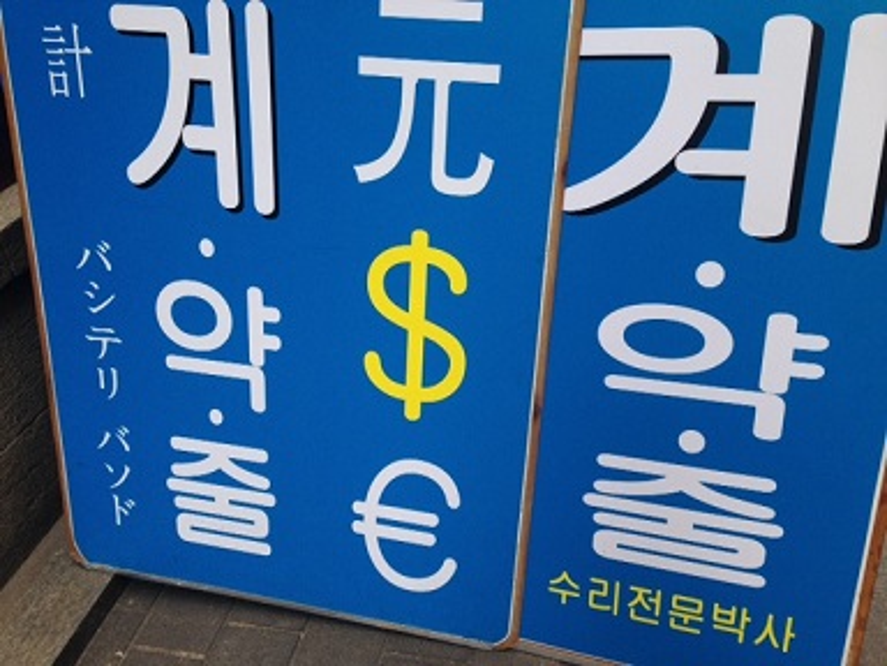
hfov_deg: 55.4
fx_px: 846
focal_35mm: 33
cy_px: 333
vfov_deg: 42.9
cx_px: 444
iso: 50
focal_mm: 4.12
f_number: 2.4
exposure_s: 1/192
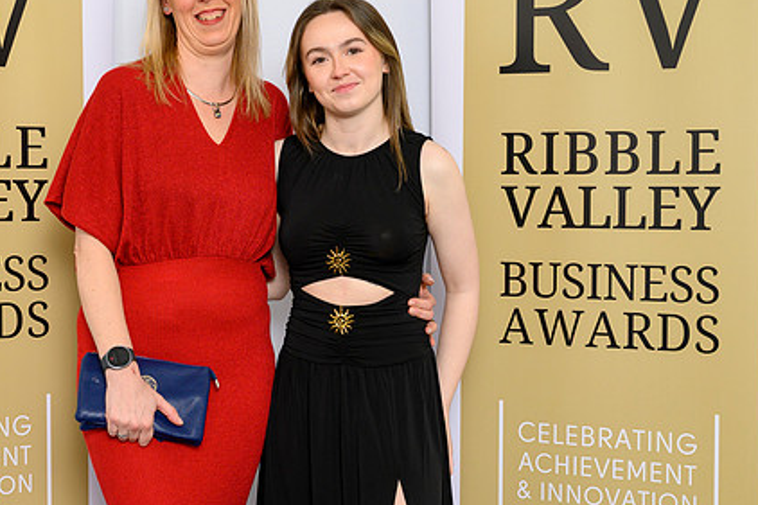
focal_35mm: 77
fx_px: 1621
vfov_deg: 17.7
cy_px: 230
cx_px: 228
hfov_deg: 26.1
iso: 400
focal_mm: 48
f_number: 8
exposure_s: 1/125
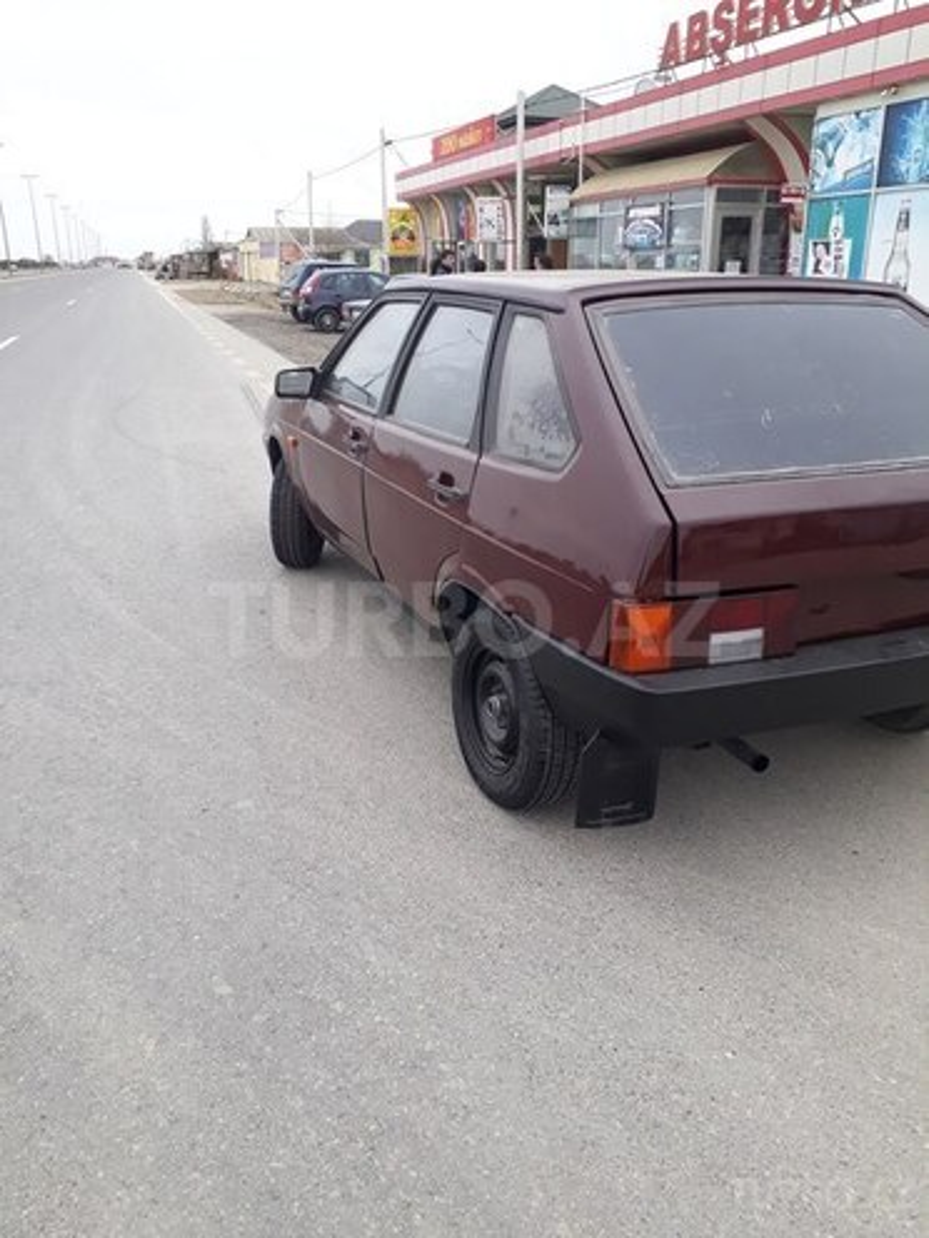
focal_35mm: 27
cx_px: 464
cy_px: 619
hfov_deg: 51.4
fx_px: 966
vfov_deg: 65.3
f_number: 1.9
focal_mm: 3.6
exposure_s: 1/400
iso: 40
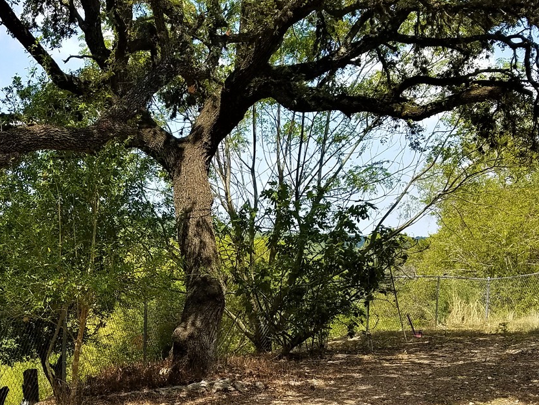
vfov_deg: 32.1
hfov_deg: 40.9
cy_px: 243
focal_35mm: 45
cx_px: 137
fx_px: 701
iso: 40
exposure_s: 1/1104
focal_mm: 4.2
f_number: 1.7
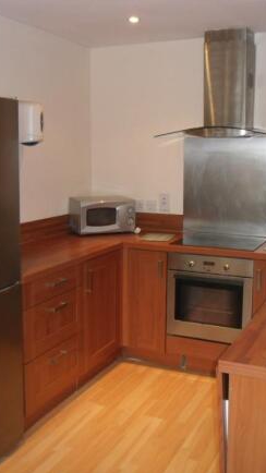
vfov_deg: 49.4
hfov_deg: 29.0
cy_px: 237
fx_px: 514
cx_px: 153
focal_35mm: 41
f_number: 3.4
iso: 200
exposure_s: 1/45
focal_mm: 5.1
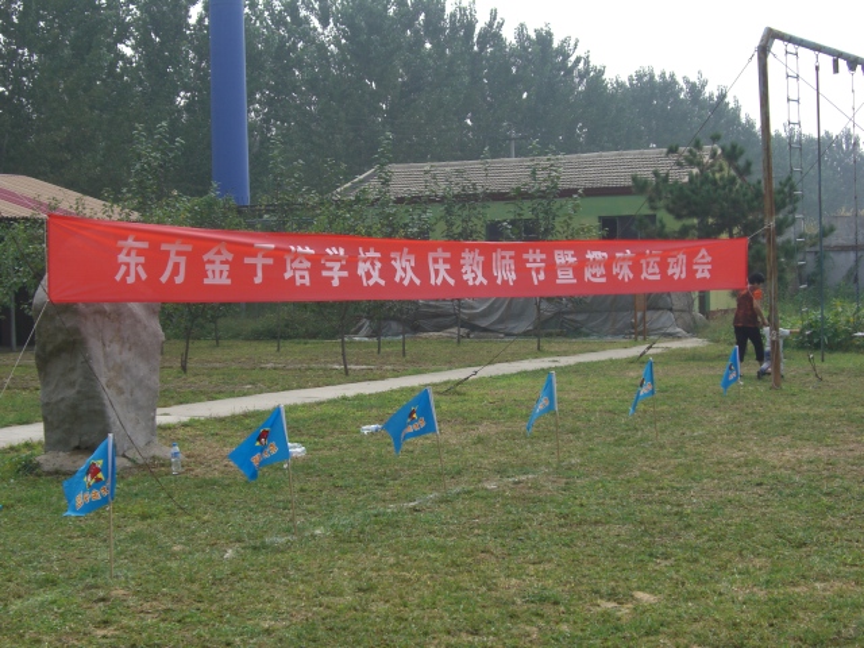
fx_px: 1647
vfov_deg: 22.3
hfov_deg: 29.4
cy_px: 324
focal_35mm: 66
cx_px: 432
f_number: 7.6
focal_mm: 13.7
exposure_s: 1/160
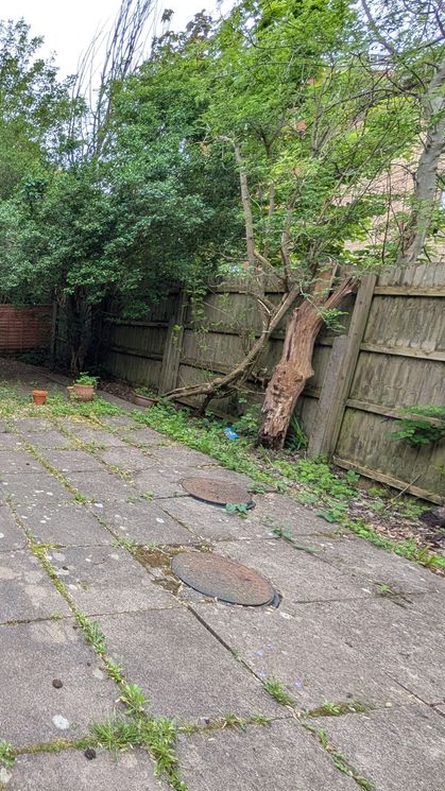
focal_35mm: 18
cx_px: -59
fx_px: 378
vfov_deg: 92.7
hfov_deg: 44.2
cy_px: 390
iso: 53
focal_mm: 2.02
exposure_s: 1/500
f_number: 1.7
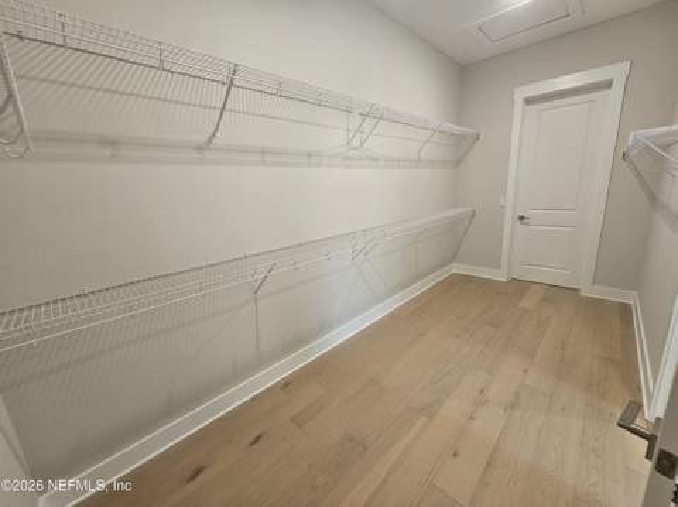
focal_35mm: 13
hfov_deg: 106.2
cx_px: 339
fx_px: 254
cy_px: 254
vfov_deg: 89.8
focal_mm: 2.2
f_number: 2.2
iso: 200
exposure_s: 1/60
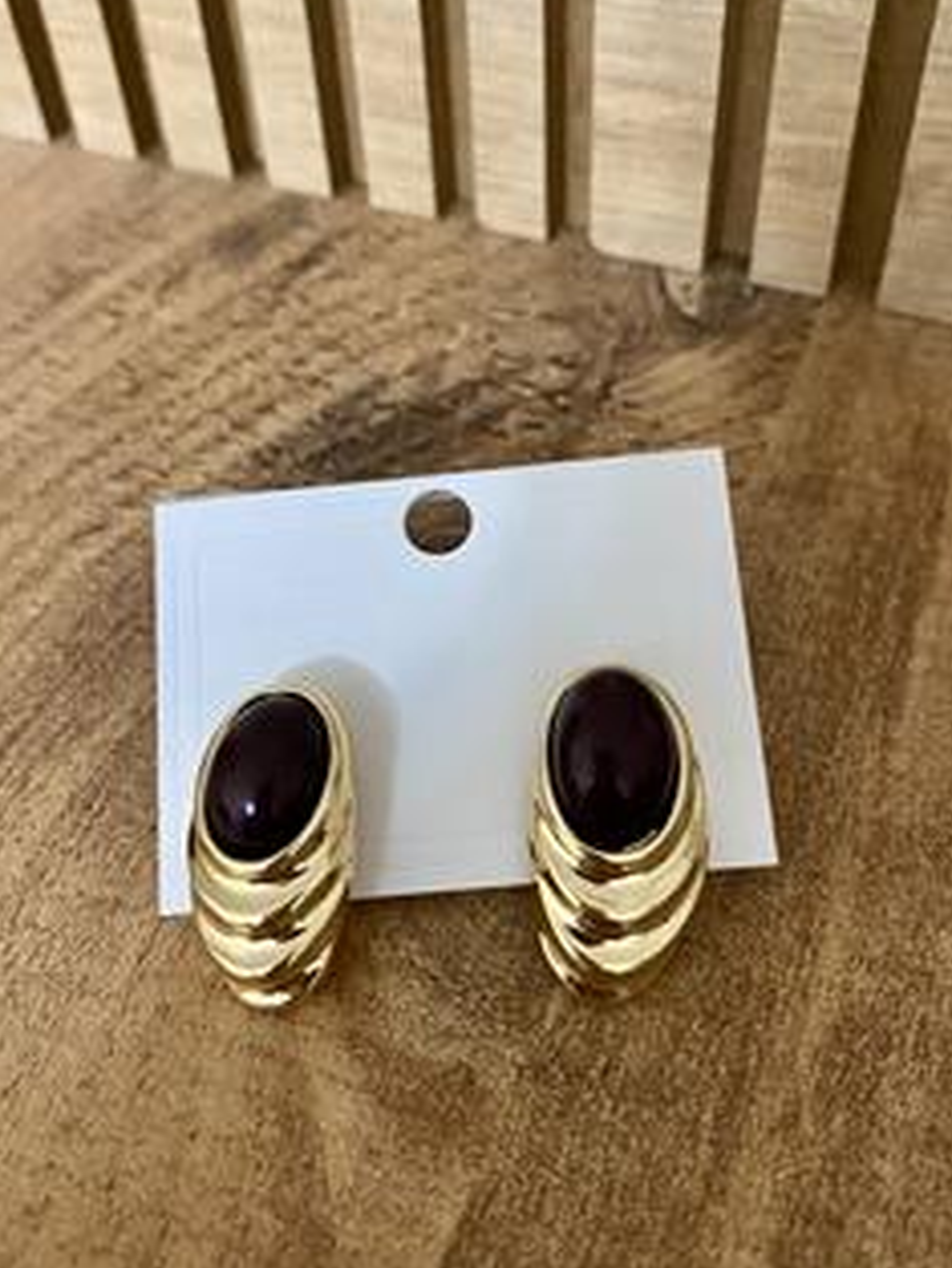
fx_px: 1209
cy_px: 598
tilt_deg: -54.7
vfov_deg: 55.3
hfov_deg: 43.0
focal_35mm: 33
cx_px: 478
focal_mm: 4.25
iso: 400
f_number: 1.8
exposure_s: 1/25
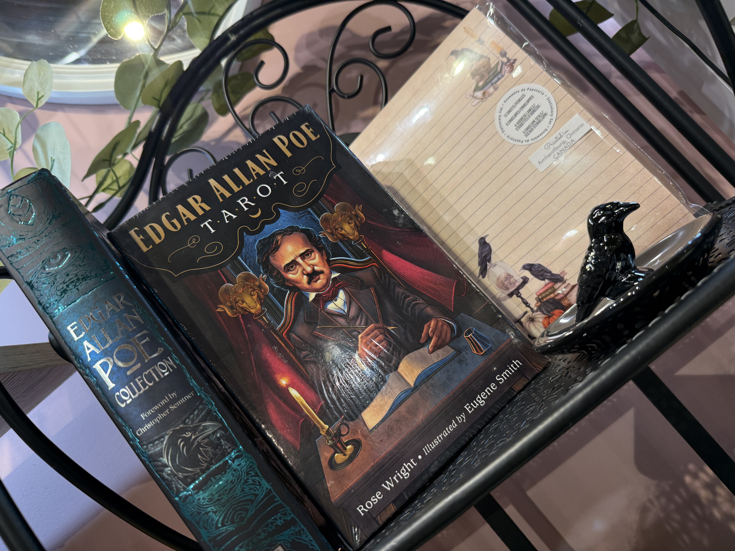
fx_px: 510
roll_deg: +40.1
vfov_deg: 56.8
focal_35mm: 24
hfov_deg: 71.6
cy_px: 276
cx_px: 368
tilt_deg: +7.6
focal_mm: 6.76
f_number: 1.78
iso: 160
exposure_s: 1/60
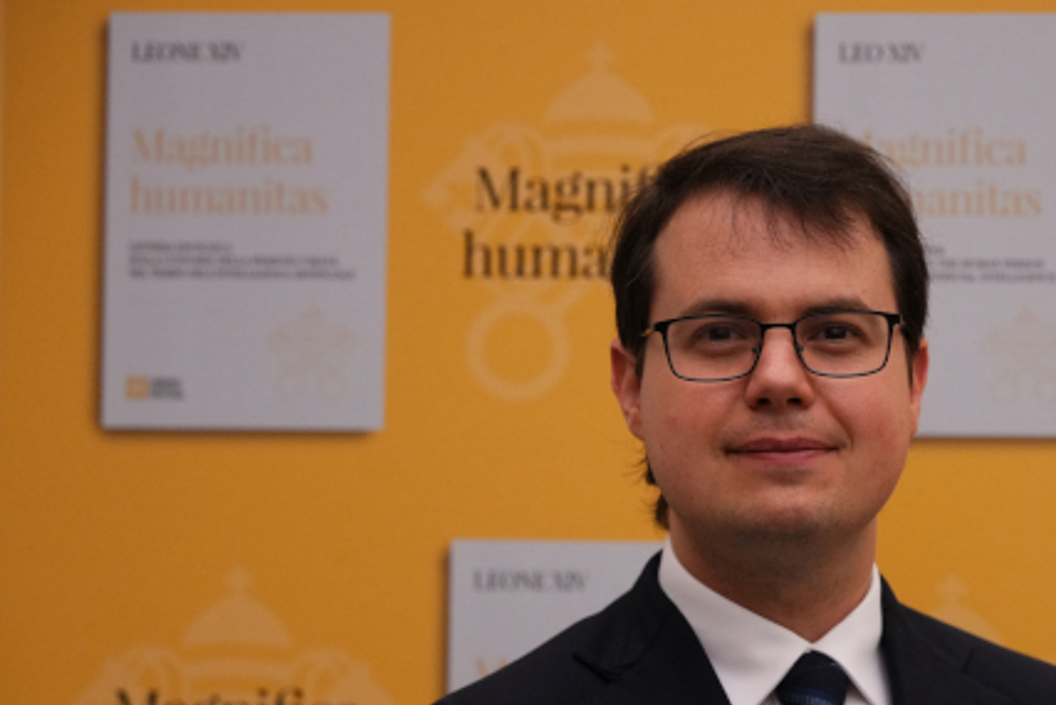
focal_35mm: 118
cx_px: 821
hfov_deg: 17.2
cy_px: 492
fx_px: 3462
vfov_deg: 11.6
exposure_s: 1/640
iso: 2500
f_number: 2.8
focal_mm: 70
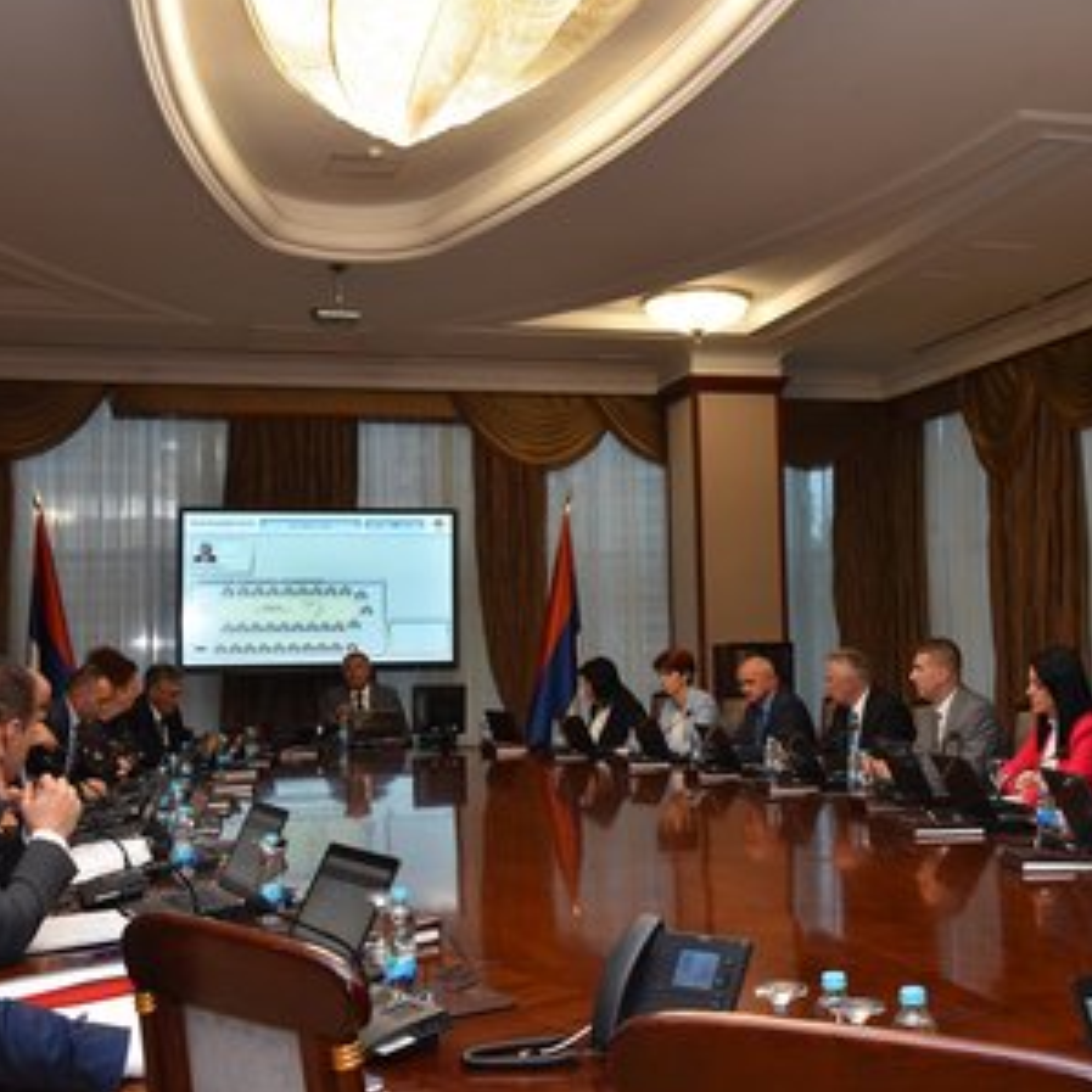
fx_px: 1570
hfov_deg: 38.3
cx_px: 606
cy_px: 513
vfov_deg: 38.3
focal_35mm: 44
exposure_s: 1/80
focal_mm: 31
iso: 2500
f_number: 9
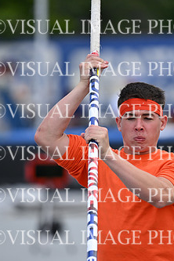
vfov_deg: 3.0
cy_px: 216
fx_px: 5046
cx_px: 142
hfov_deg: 2.0
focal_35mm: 696
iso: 500
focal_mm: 400
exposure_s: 1/2000
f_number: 4.5
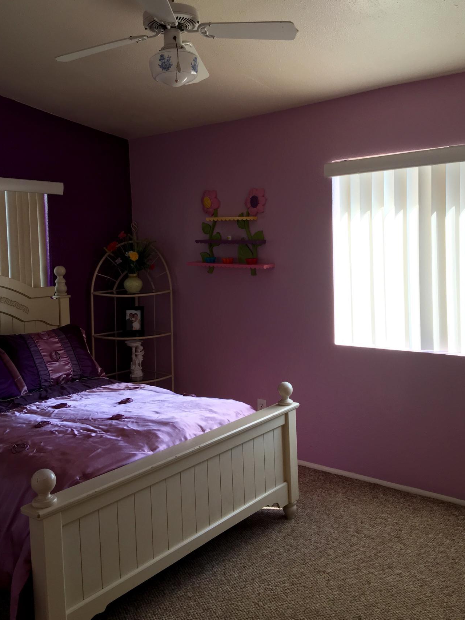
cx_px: 240
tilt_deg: -4.0
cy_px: 292
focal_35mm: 34
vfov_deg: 53.9
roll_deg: +1.1
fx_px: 609
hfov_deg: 41.8
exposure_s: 1/120
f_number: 2.2
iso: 40
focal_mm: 4.15
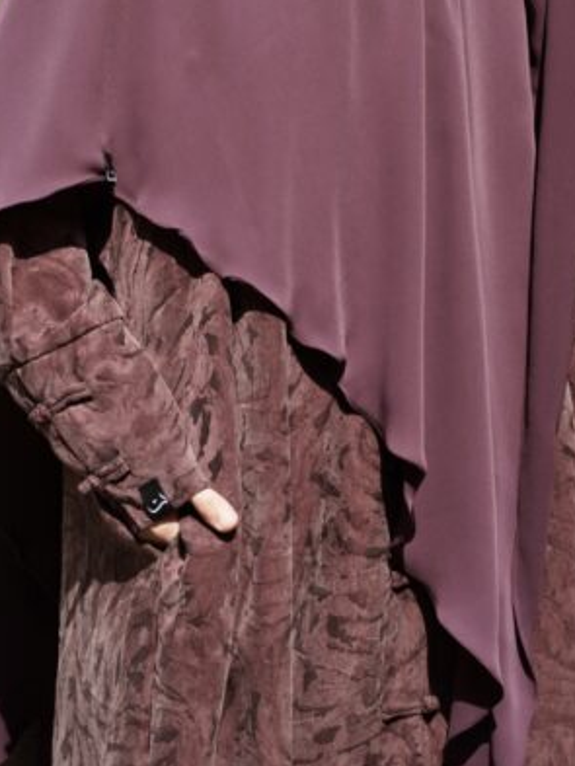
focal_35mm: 187
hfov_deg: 7.9
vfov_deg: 10.5
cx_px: 296
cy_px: 88
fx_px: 4139
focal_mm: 85
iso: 800
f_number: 11
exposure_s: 1/800
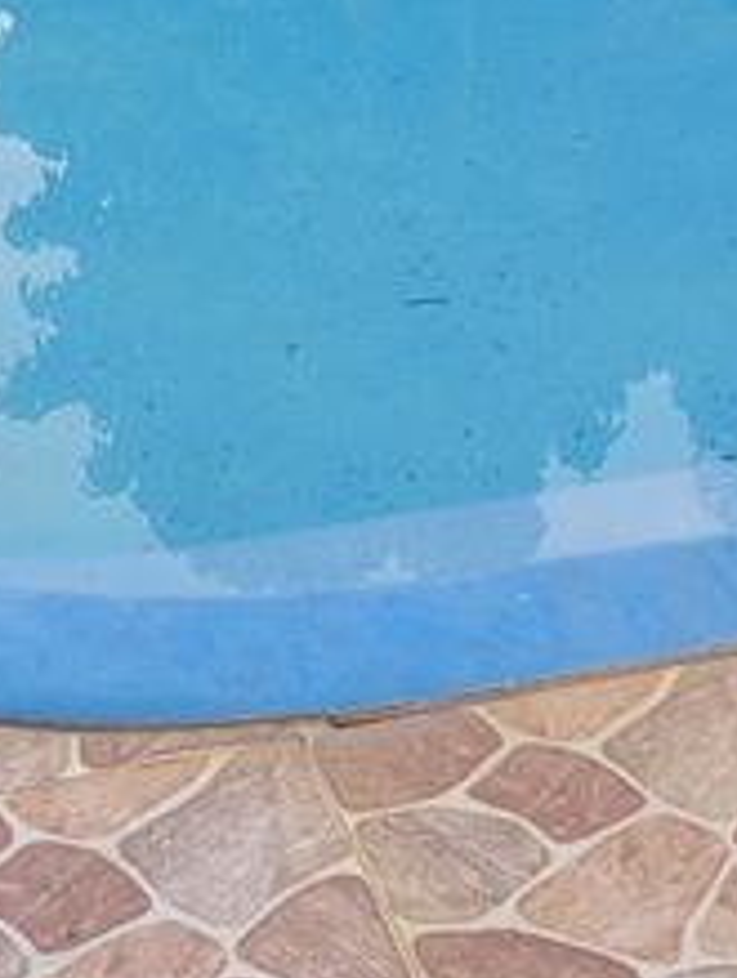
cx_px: 295
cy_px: -246
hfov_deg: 17.4
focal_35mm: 85
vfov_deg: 21.1
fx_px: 2406
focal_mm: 4.22
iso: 287
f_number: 1.8
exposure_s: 1/120
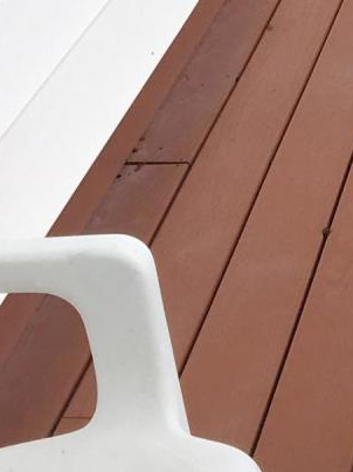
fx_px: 1959
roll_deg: +2.7
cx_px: 470
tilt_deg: -10.9
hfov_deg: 10.1
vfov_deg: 12.7
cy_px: -312
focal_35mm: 144
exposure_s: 1/596
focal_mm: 4.15
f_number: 2.2
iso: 25
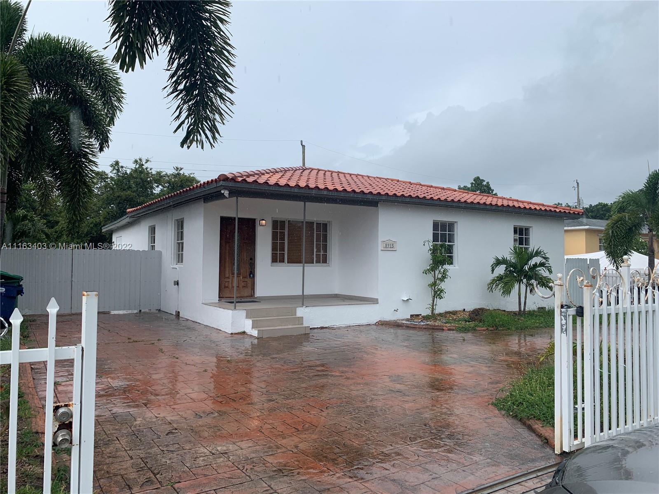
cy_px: 247
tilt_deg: +0.3
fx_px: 495
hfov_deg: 67.3
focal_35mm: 26
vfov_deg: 53.1
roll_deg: -0.3
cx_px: 330
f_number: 1.8
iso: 25
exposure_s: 1/972
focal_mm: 4.25
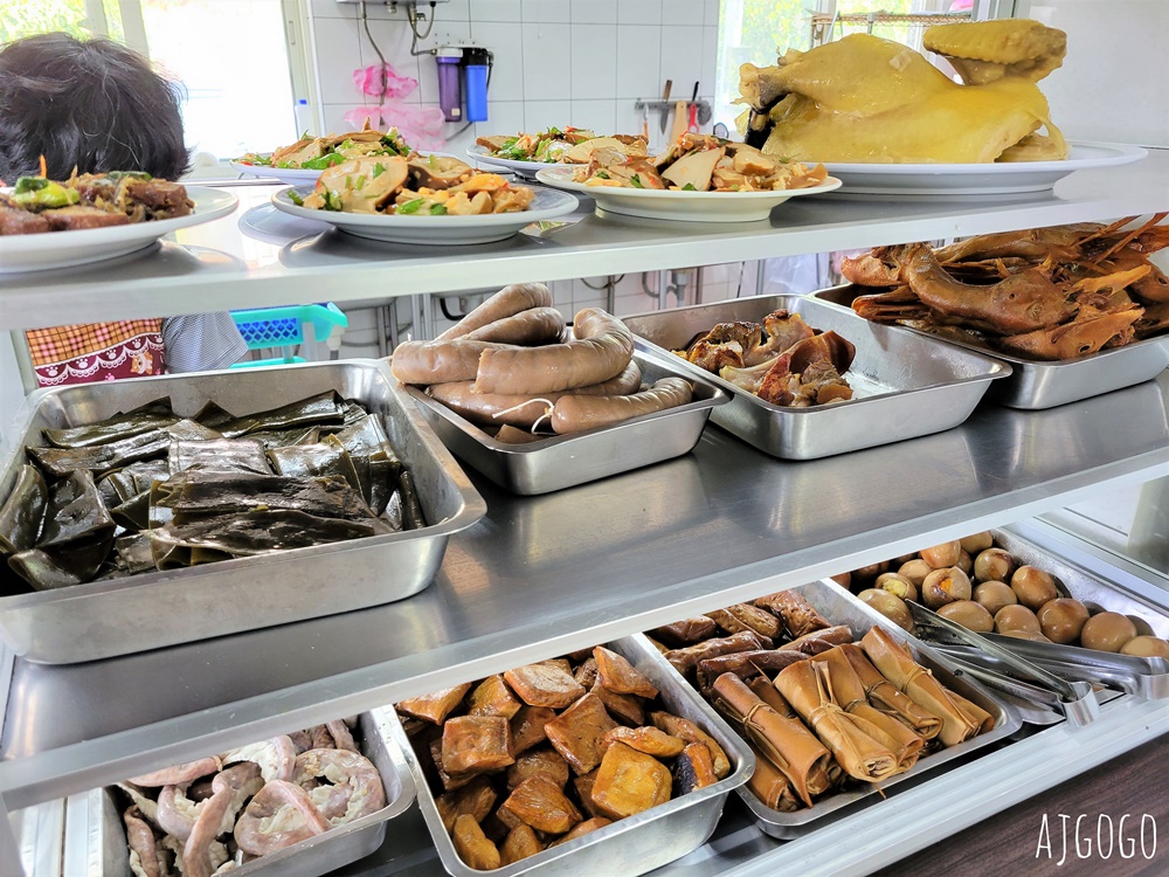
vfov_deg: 53.1
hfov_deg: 67.3
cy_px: 438
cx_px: 584
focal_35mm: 26
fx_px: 878
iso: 200
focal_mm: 5.4
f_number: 1.8
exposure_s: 1/60
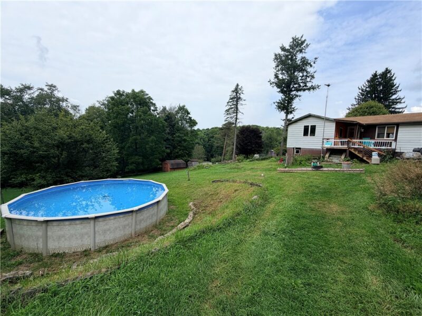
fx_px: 171
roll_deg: -2.3
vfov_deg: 85.7
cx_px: 211
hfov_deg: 102.1
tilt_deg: -5.7
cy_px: 158
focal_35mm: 14
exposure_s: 1/820
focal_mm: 2.22
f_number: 2.2
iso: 20
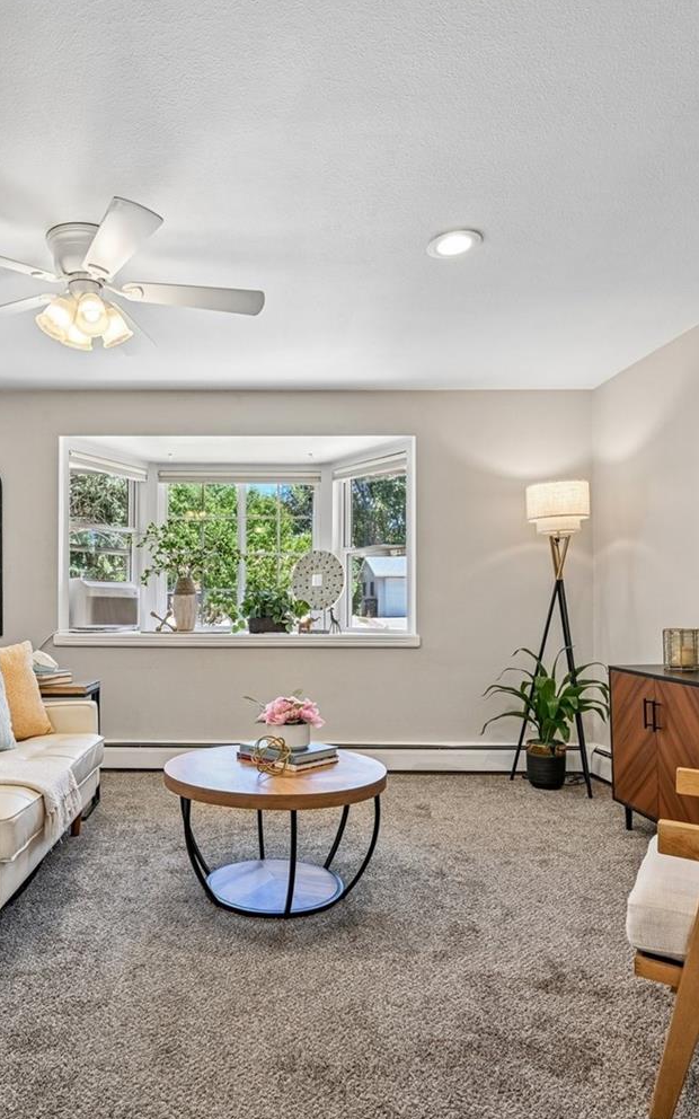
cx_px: 231
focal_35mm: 23
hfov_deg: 52.0
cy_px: 588
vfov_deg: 77.1
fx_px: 701
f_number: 9
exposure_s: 1/15
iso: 220
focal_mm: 14
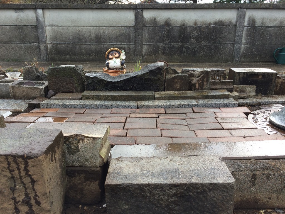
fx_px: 239
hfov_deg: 61.7
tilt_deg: -18.1
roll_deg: +1.2
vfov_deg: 48.2
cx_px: 142
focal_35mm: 29
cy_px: 107
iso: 32
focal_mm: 4.15
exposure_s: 1/146
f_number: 2.2
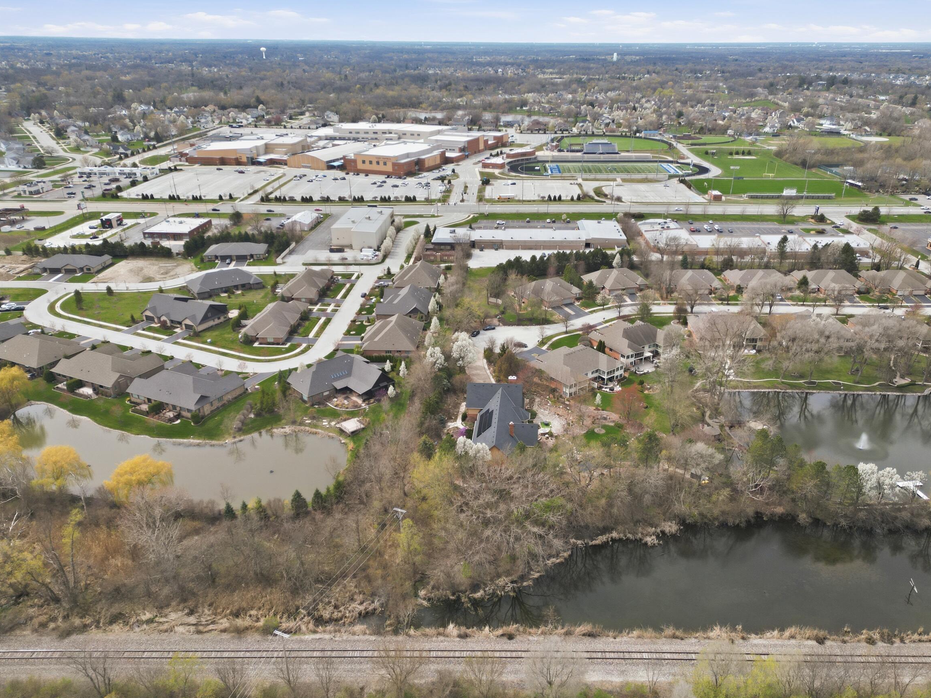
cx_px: 502
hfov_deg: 67.2
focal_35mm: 26
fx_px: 699
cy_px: 377
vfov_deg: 53.0
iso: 150
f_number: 1.7
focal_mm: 6.7
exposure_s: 1/2500
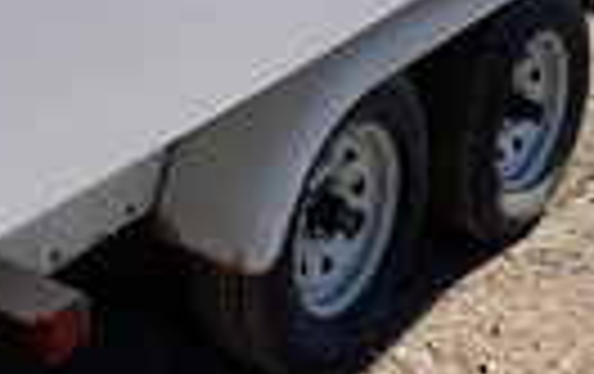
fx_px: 1508
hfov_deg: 22.0
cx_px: 108
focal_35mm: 93
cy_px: -167
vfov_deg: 13.4
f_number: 1.8
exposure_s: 1/1451
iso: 25
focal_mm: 3
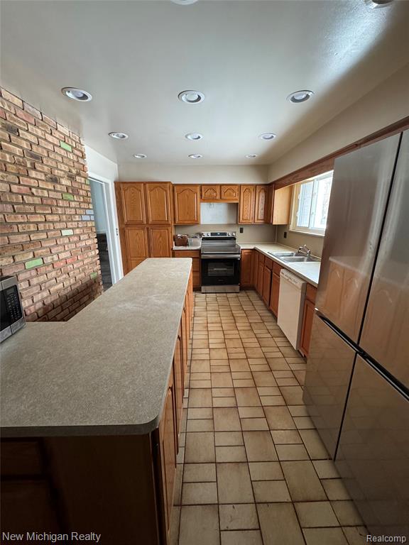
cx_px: 204
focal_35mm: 14
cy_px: 272
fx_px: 221
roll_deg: -1.5
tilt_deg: -15.0
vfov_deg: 102.1
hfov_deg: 85.7
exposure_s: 1/60
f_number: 2.2
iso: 320
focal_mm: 2.22
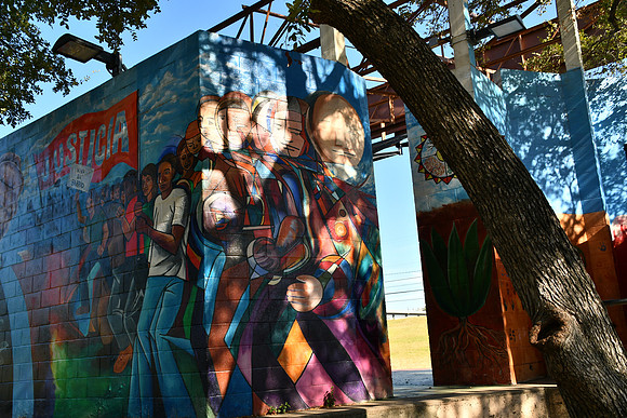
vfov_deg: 36.9
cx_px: 314
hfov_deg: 53.1
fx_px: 627
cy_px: 209
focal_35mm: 36
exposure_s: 1/250
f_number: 8
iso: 160
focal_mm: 24
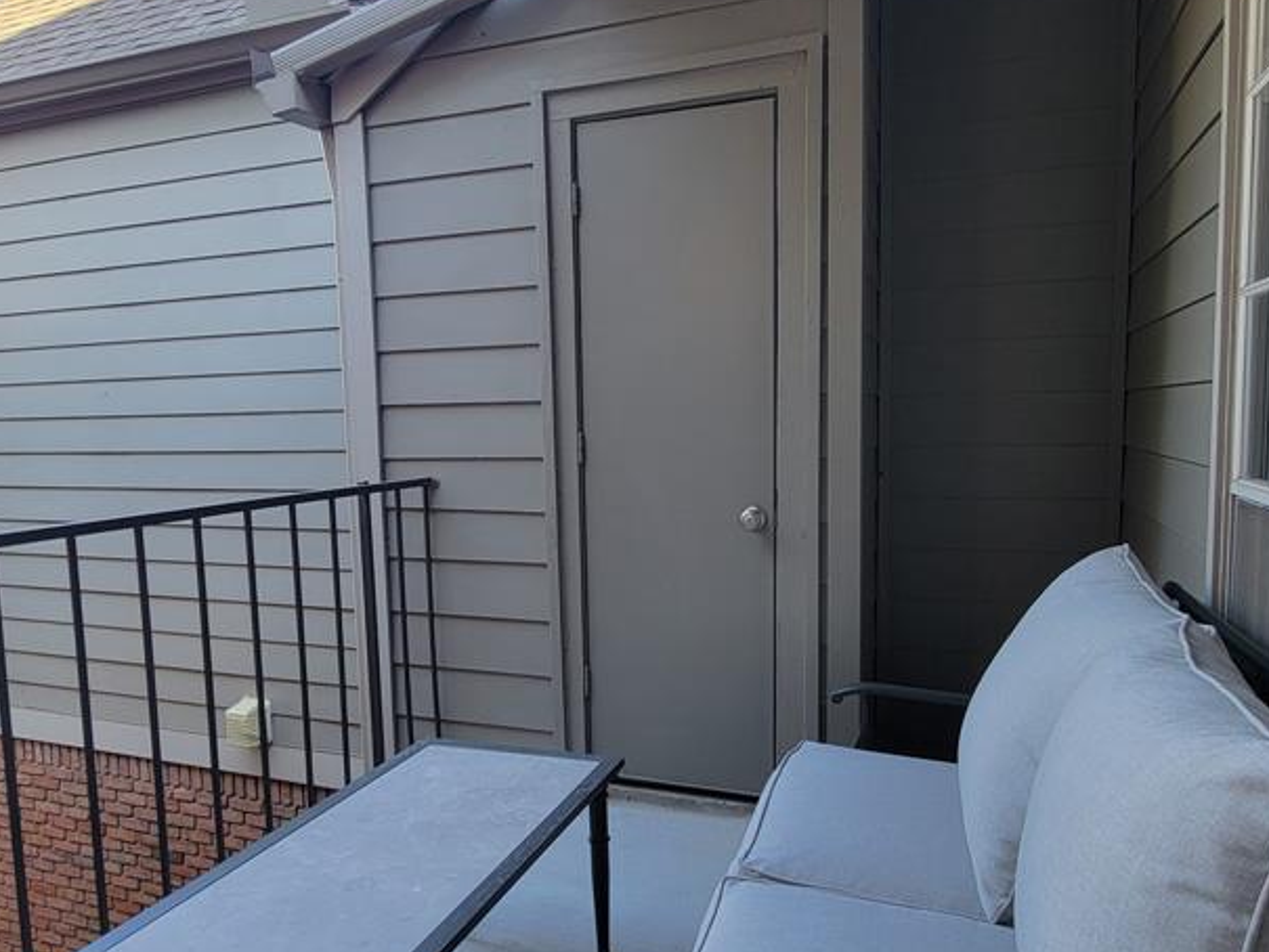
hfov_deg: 76.3
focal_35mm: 22
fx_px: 807
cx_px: 659
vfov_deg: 61.1
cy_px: 505
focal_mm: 2.2
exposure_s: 1/60
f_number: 2.2
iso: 50
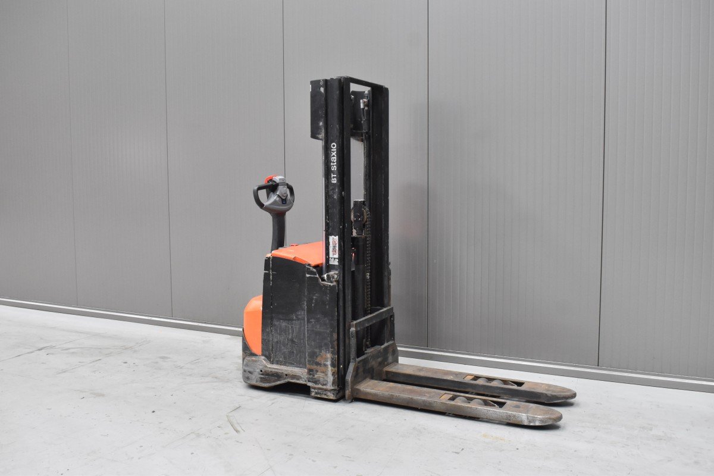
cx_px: 357
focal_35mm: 34
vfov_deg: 38.4
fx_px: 684
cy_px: 238
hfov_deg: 55.1
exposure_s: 1/25
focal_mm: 23
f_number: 5.6
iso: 1600
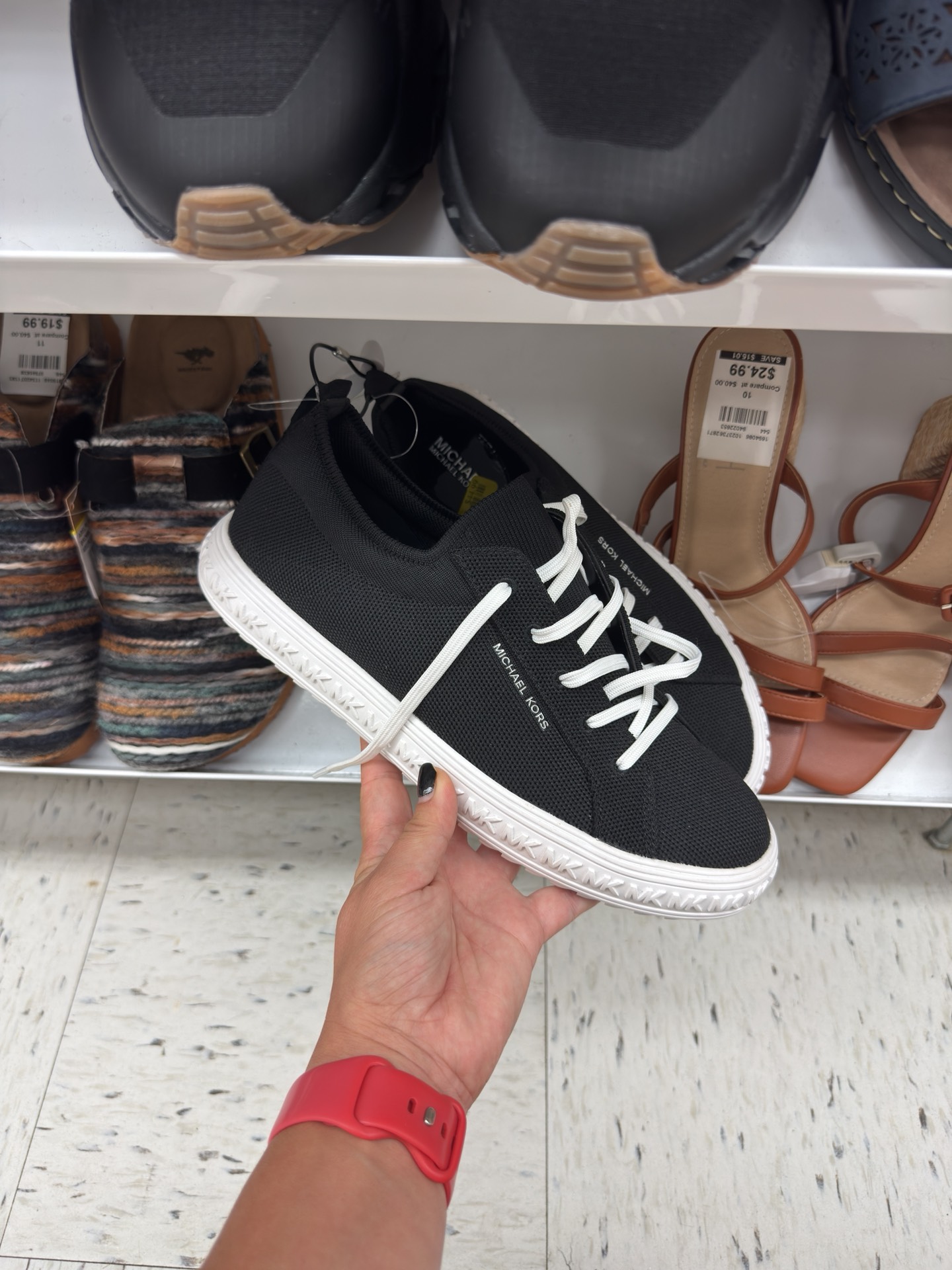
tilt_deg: -51.6
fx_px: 880
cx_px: 476
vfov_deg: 71.6
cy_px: 635
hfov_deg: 56.8
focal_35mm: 24
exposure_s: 1/64
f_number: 1.78
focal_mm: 6.76
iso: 64
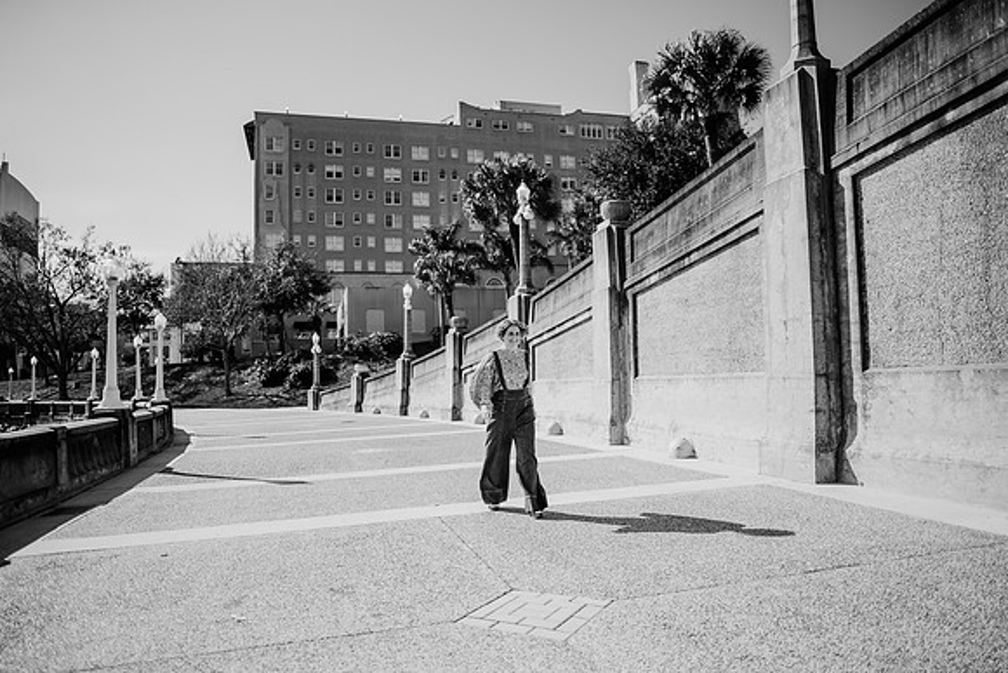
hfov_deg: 72.4
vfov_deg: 52.0
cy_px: 336
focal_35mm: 25
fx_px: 689
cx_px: 504
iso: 100
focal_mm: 24
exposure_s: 1/2500
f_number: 2
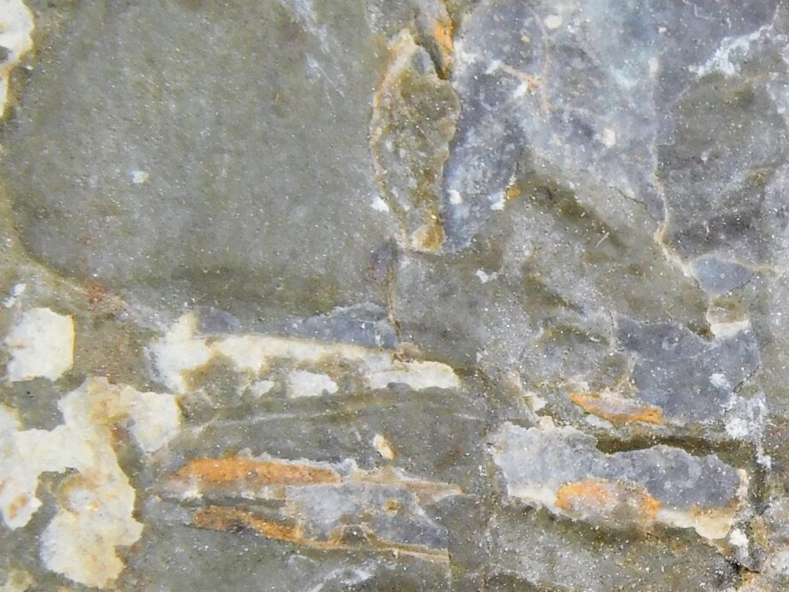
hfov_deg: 3.1
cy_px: 478
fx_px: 14567
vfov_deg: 2.3
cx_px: 831
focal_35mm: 639
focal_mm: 41.3
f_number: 5.6
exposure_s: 1/100
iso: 125
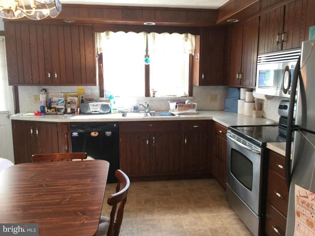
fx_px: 264
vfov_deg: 48.2
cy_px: 118
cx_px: 158
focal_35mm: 29
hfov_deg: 61.7
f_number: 2.2
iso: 40
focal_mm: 4.15
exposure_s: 1/15
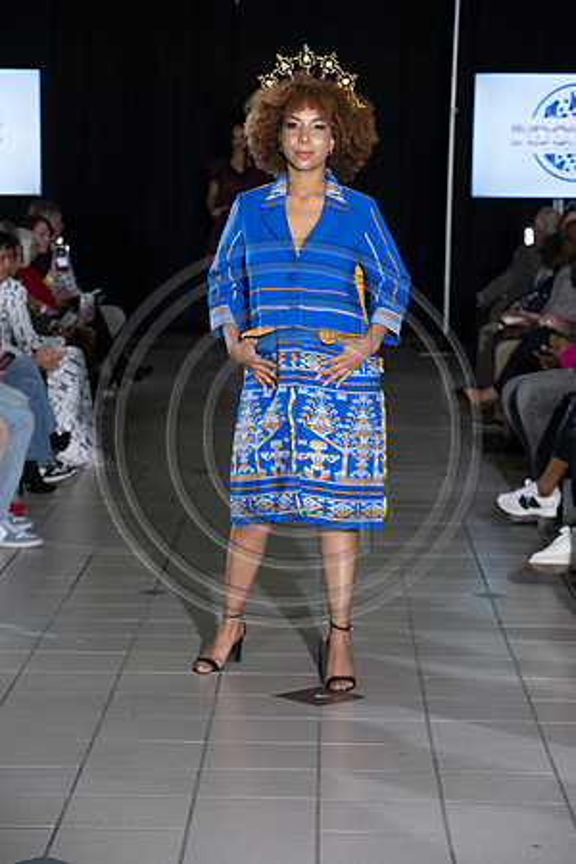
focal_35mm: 105
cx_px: 288
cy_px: 432
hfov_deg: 13.0
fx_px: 2520
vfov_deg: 19.5
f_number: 5.6
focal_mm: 105
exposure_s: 1/160
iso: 1250
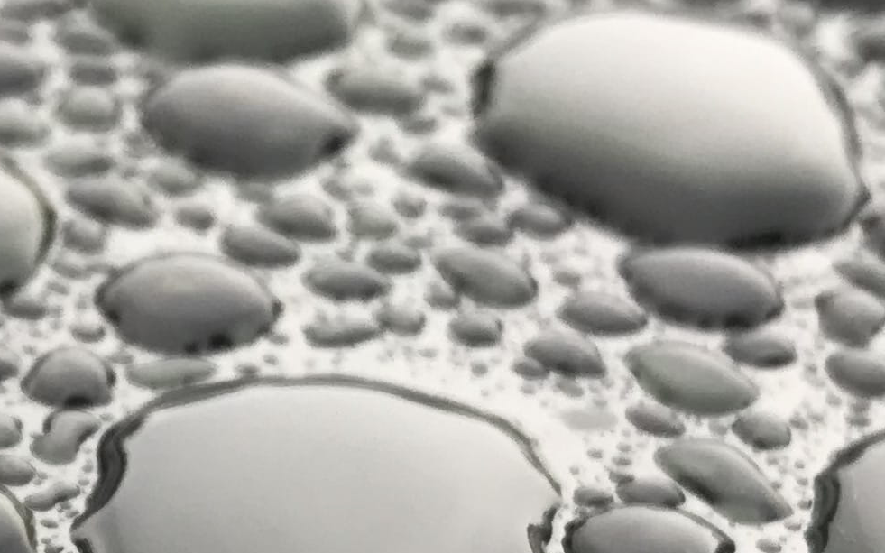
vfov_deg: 10.6
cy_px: 595
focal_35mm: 122
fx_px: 2942
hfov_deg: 16.9
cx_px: 91
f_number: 1.8
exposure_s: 1/100
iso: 25
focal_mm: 3.99
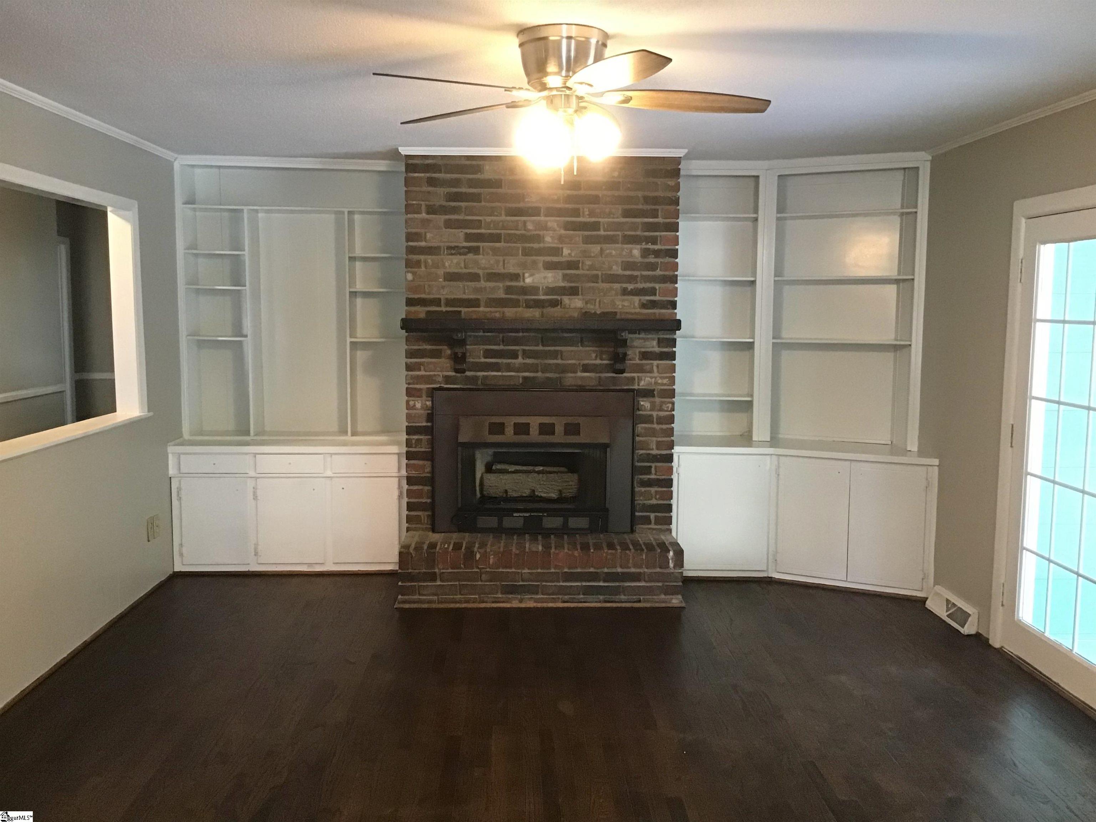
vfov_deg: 45.4
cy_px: 411
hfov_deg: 58.4
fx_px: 982
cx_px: 548
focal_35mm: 31
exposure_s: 1/30
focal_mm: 3.3
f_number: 2.4
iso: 200
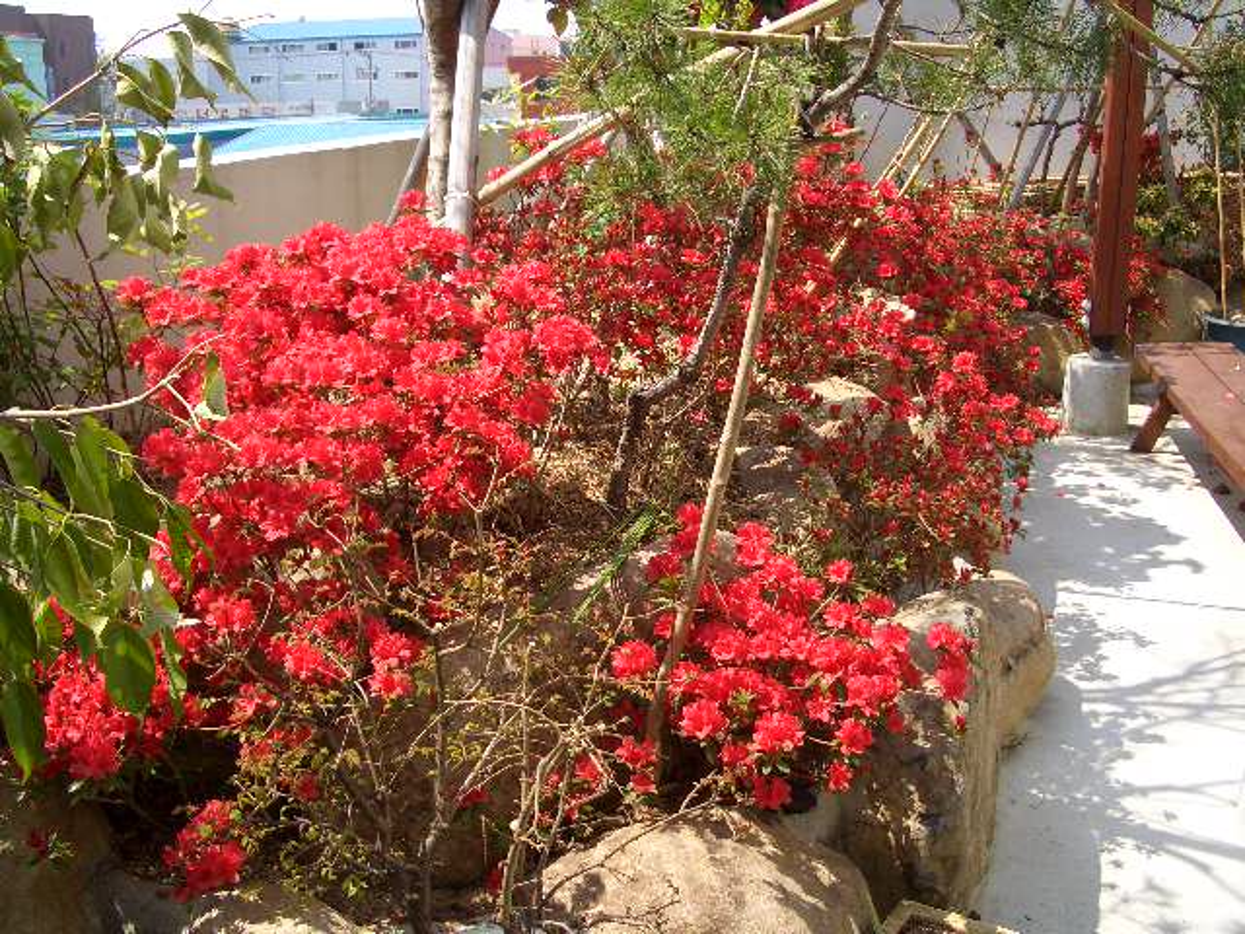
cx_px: 622
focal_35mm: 35
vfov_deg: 40.7
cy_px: 467
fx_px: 1259
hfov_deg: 52.6
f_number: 4.3
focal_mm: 5.8
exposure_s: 1/200
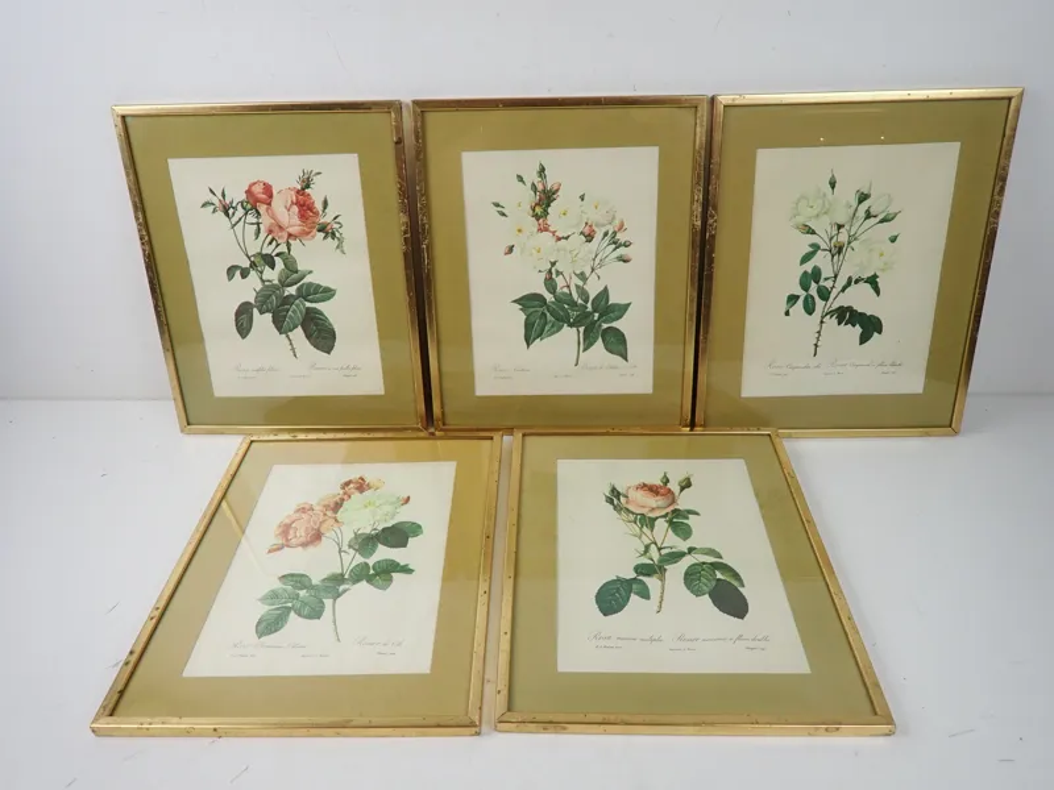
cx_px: 527
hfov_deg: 84.7
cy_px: 395
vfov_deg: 68.7
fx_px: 579
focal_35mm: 19
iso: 125
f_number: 2
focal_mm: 3.33
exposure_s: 1/125
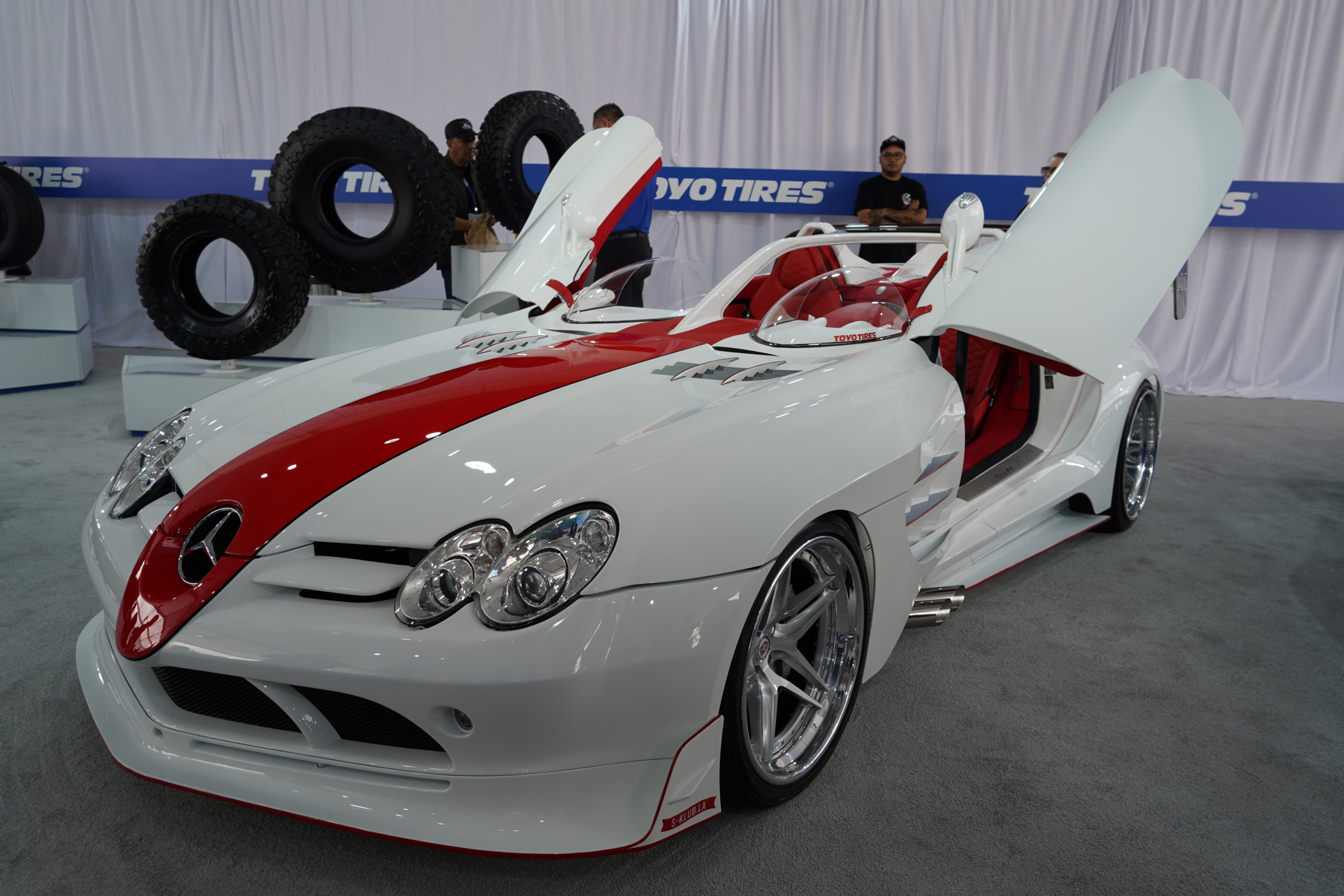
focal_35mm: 28
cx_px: 672
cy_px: 448
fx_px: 1045
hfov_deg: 65.5
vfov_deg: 46.4
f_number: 5.6
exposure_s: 1/50
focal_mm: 28
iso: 100
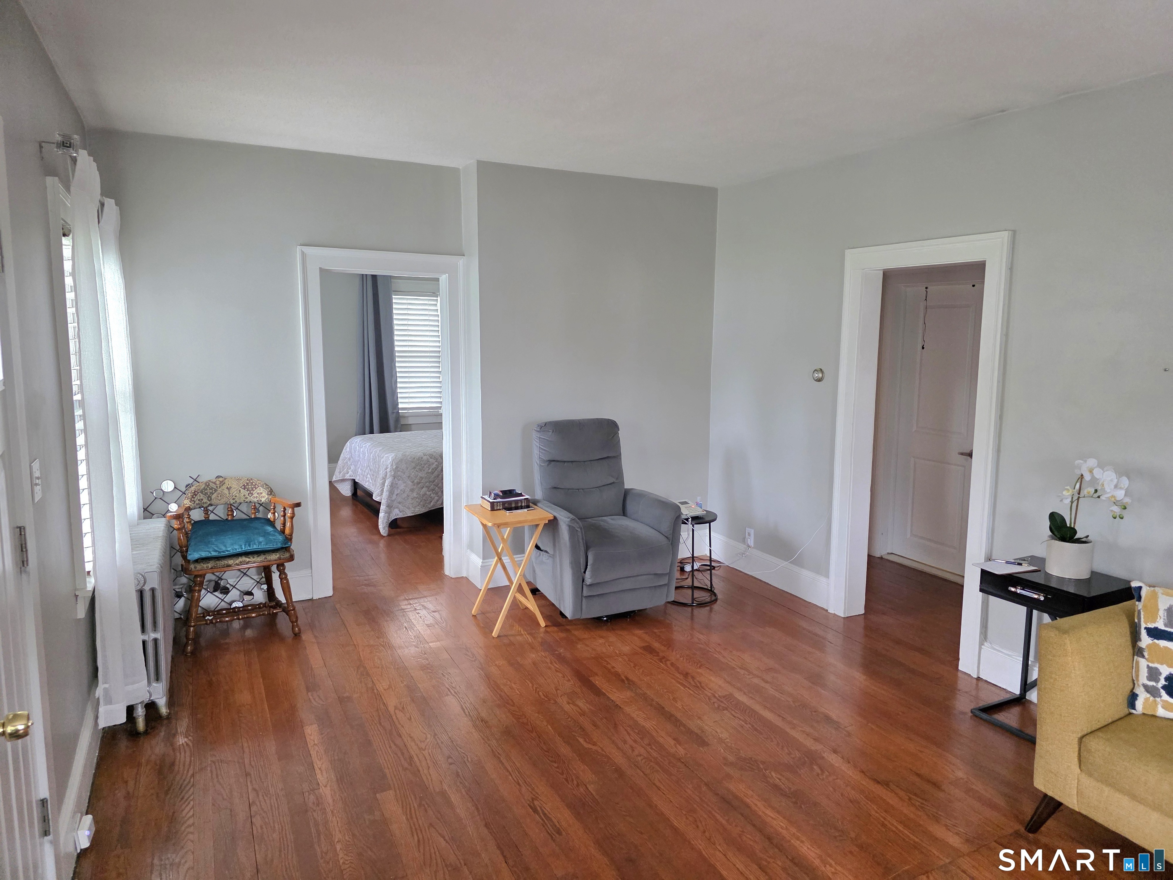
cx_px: 586
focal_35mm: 23
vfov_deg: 58.9
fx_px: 779
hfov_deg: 73.9
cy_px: 440
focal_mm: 6.3
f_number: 1.7
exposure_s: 1/120
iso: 400
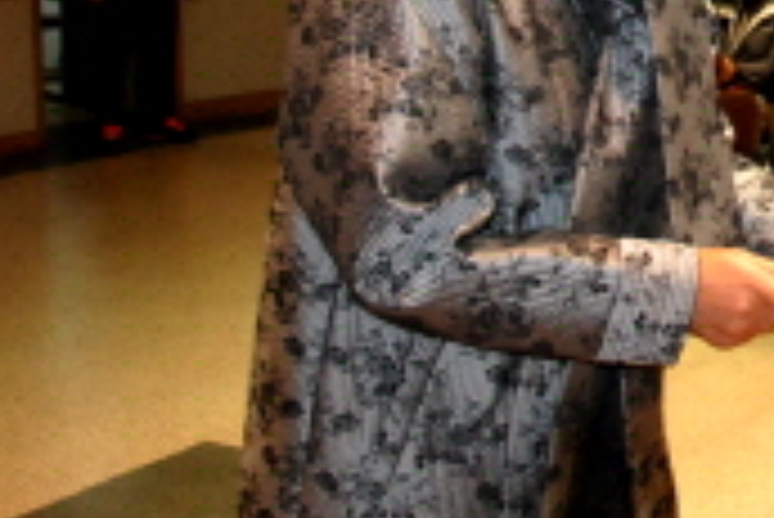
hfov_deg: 19.8
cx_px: 958
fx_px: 2066
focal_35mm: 96
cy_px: -77
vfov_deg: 13.9
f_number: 5
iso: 800
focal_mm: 22
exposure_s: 1/60
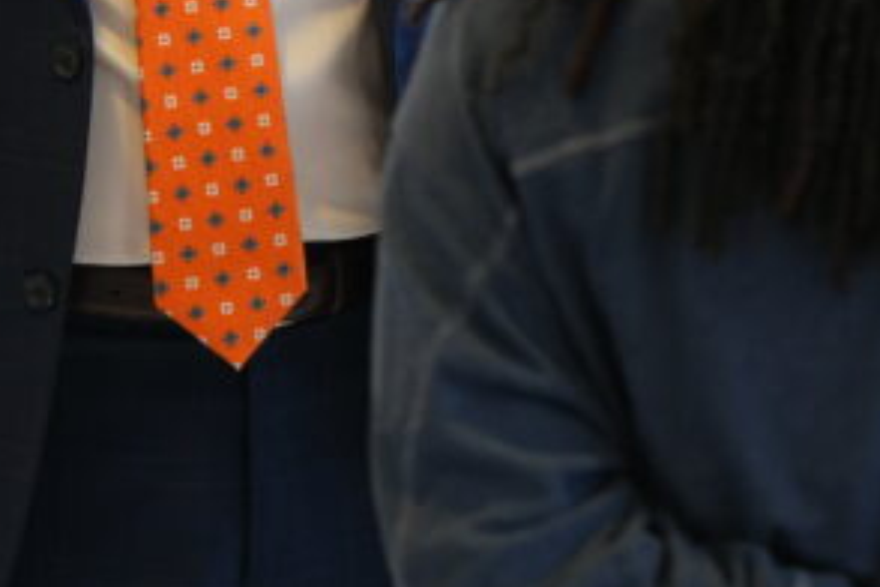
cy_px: -268
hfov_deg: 6.7
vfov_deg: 4.5
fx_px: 7504
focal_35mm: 307
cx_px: 718
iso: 640
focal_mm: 88
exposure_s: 1/160
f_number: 4
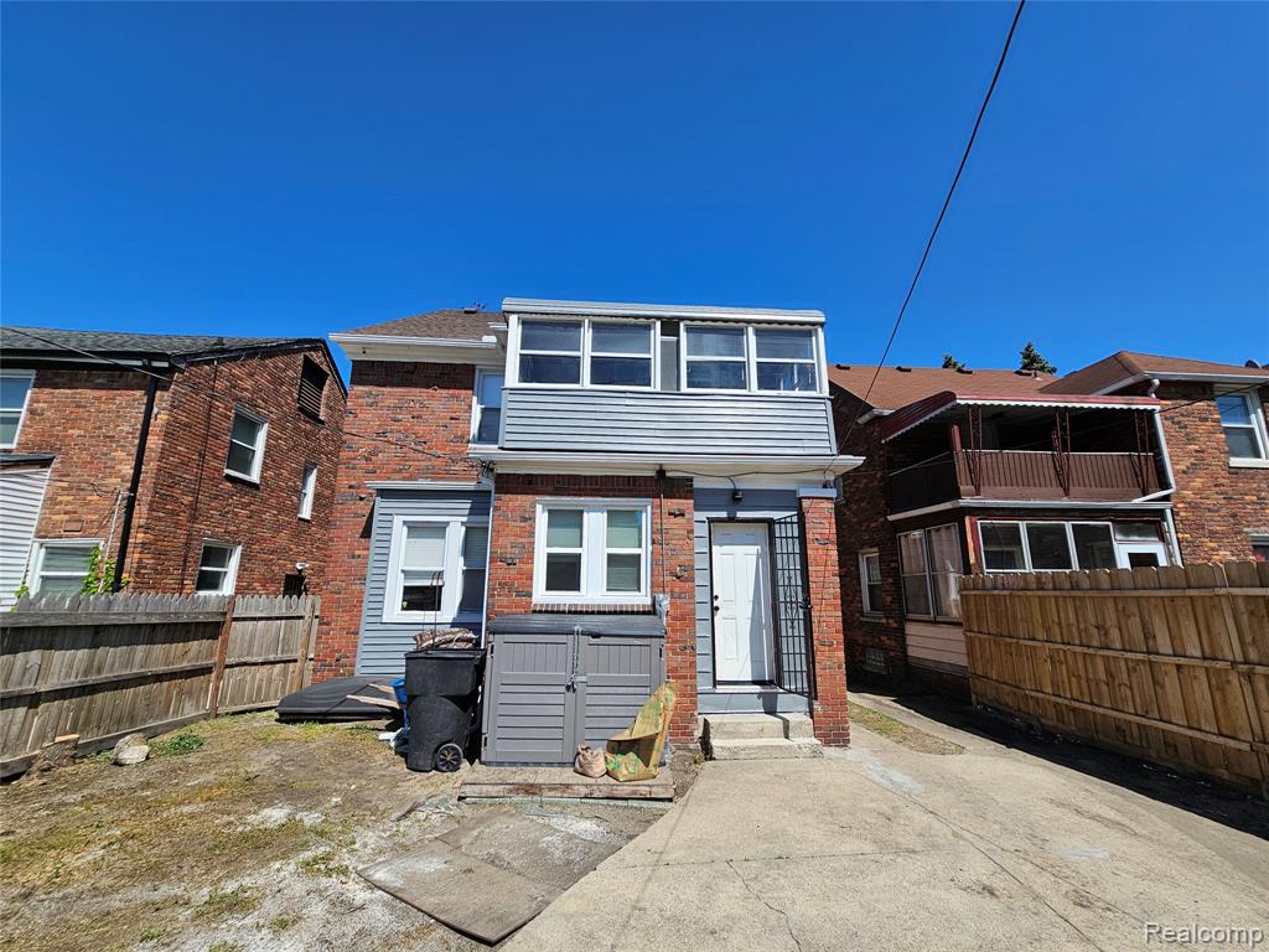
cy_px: 476
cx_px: 634
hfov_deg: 106.2
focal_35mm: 13
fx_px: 477
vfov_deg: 89.9
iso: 50
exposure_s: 1/2745
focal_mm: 2.2
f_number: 2.2
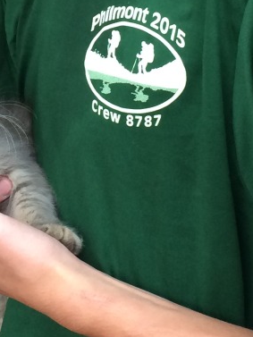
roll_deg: +1.6
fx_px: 1023
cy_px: -17
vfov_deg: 18.1
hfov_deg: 14.1
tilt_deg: -3.9
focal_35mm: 105
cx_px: 71
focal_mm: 4.15
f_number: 2.2
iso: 40
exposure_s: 1/40
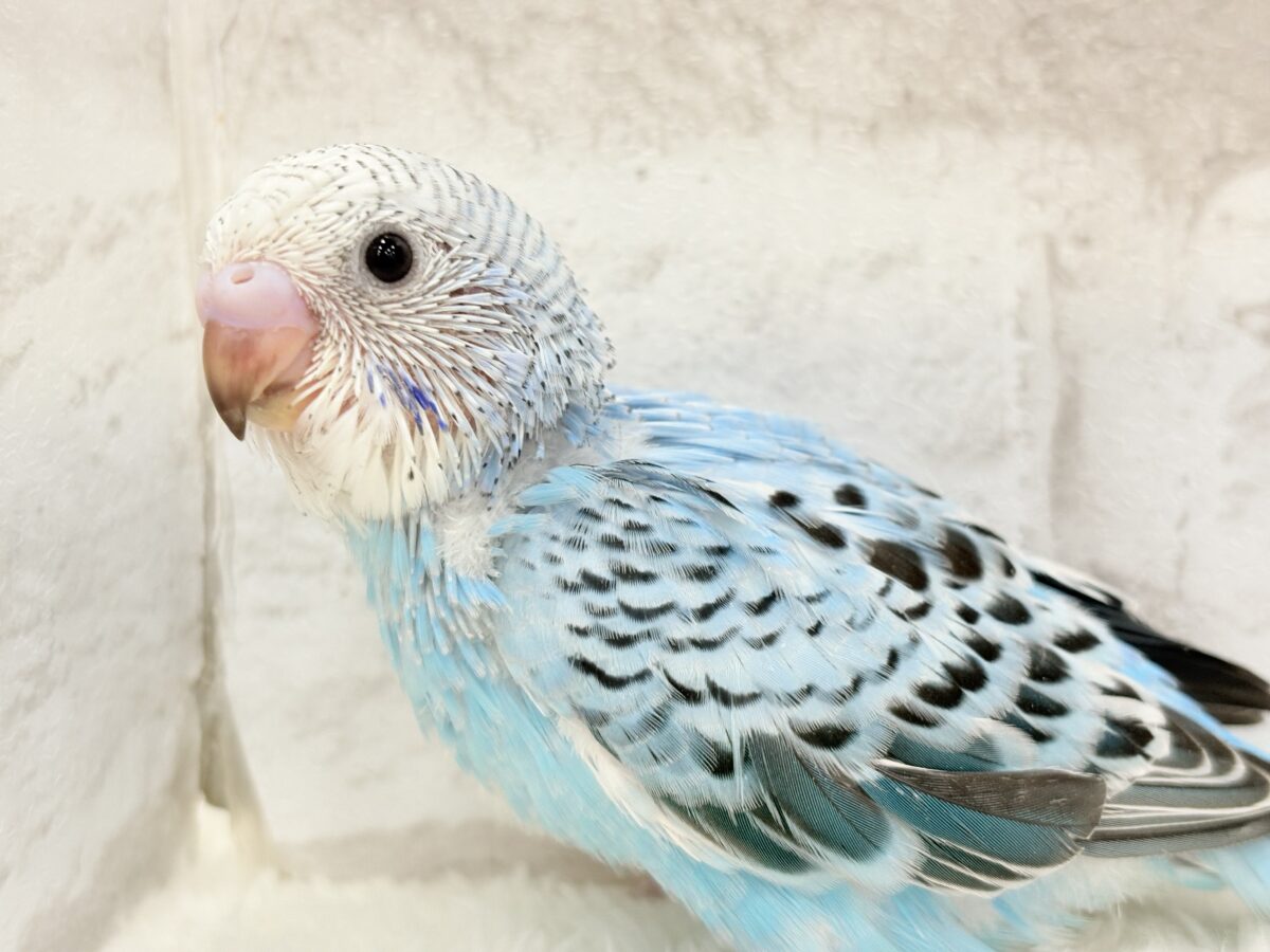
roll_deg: +3.1
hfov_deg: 36.8
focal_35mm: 52
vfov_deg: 28.0
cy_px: 476
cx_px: 635
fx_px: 1908
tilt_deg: -6.4
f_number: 1.6
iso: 50
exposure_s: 1/50
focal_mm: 5.96
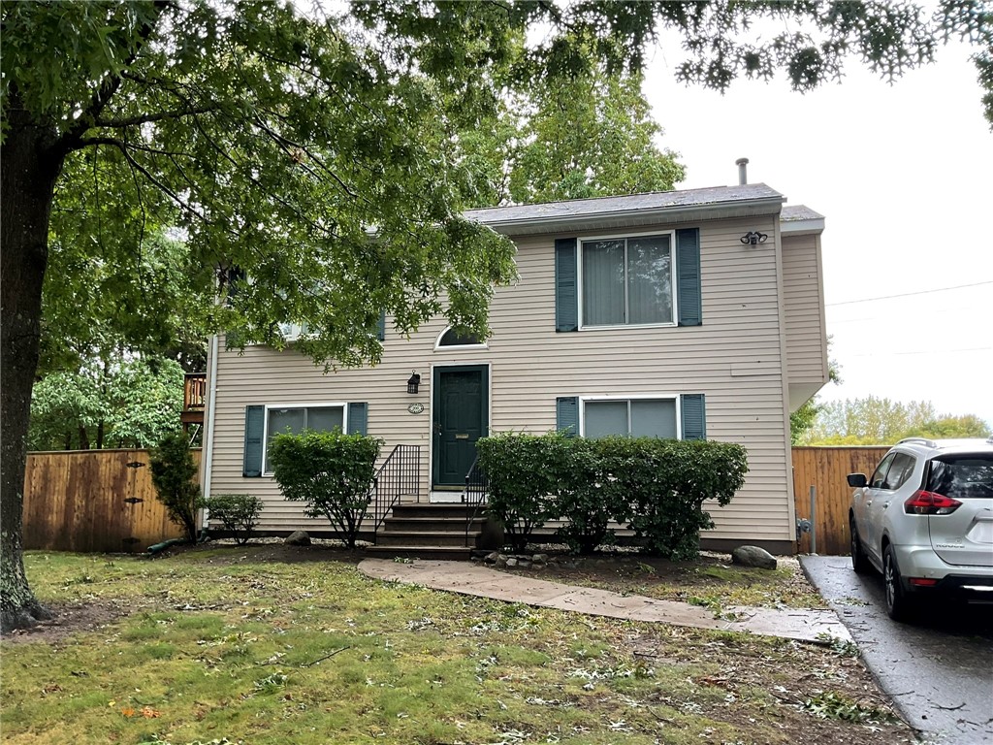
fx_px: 832
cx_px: 496
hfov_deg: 61.7
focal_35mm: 29
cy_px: 372
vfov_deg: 48.2
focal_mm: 3
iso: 40
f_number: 1.8
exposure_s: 1/120
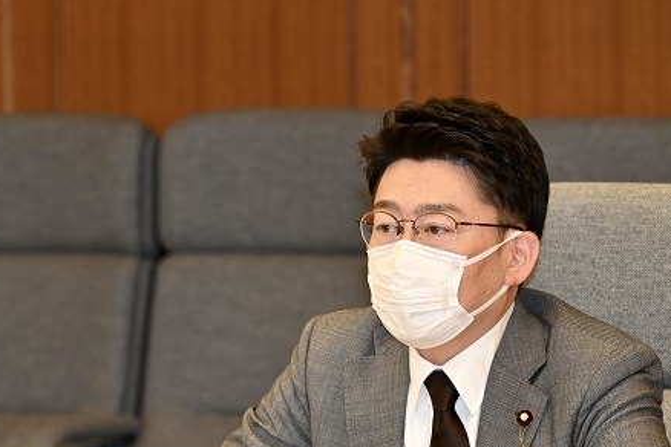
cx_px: 340
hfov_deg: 7.5
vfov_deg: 5.0
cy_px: 302
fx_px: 5107
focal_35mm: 274
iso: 320
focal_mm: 200
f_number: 6.3
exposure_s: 1/60
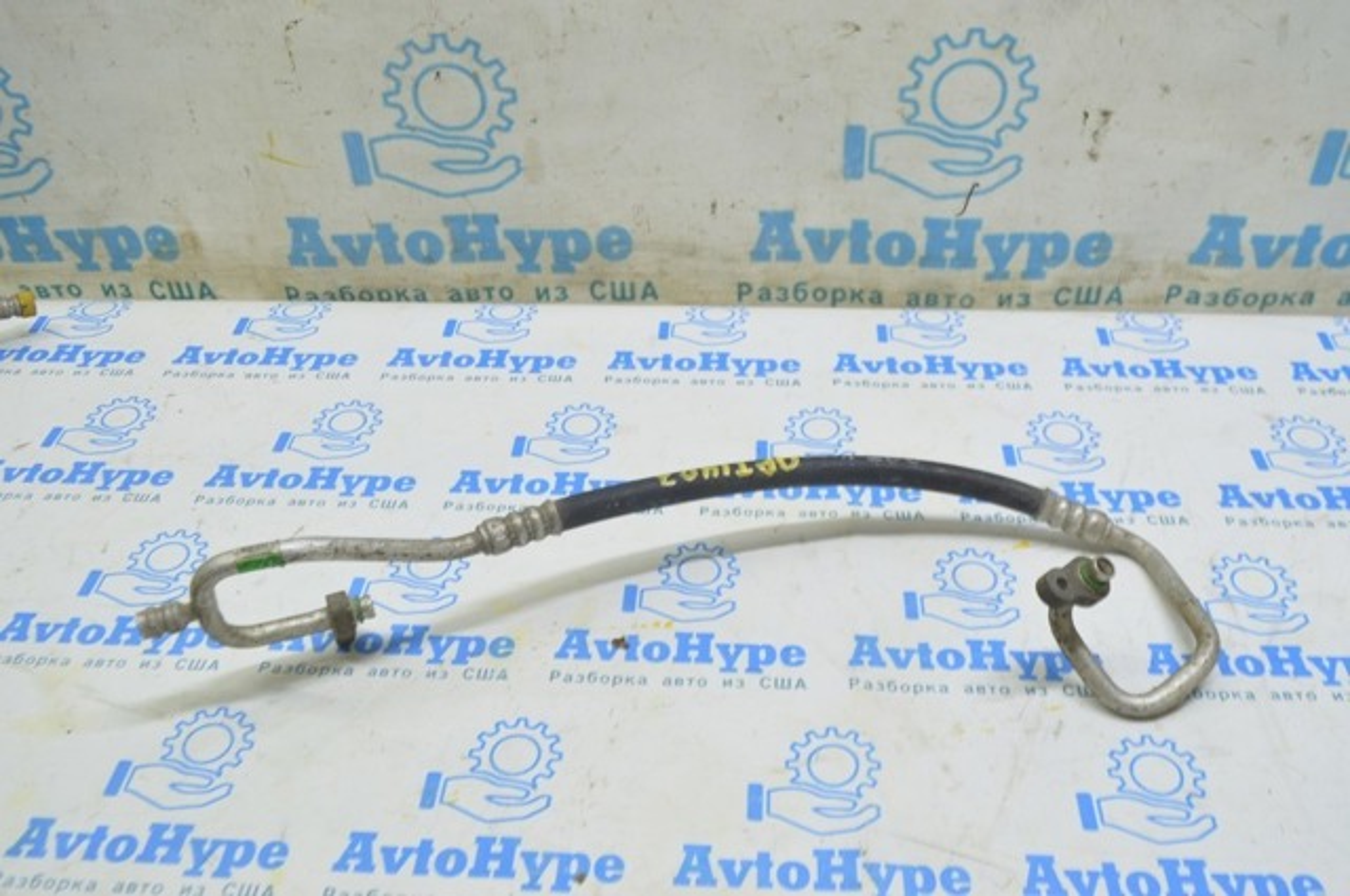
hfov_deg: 57.3
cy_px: 448
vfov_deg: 39.9
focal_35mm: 33
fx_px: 1236
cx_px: 675
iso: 400
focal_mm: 22
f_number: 5.6
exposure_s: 1/20
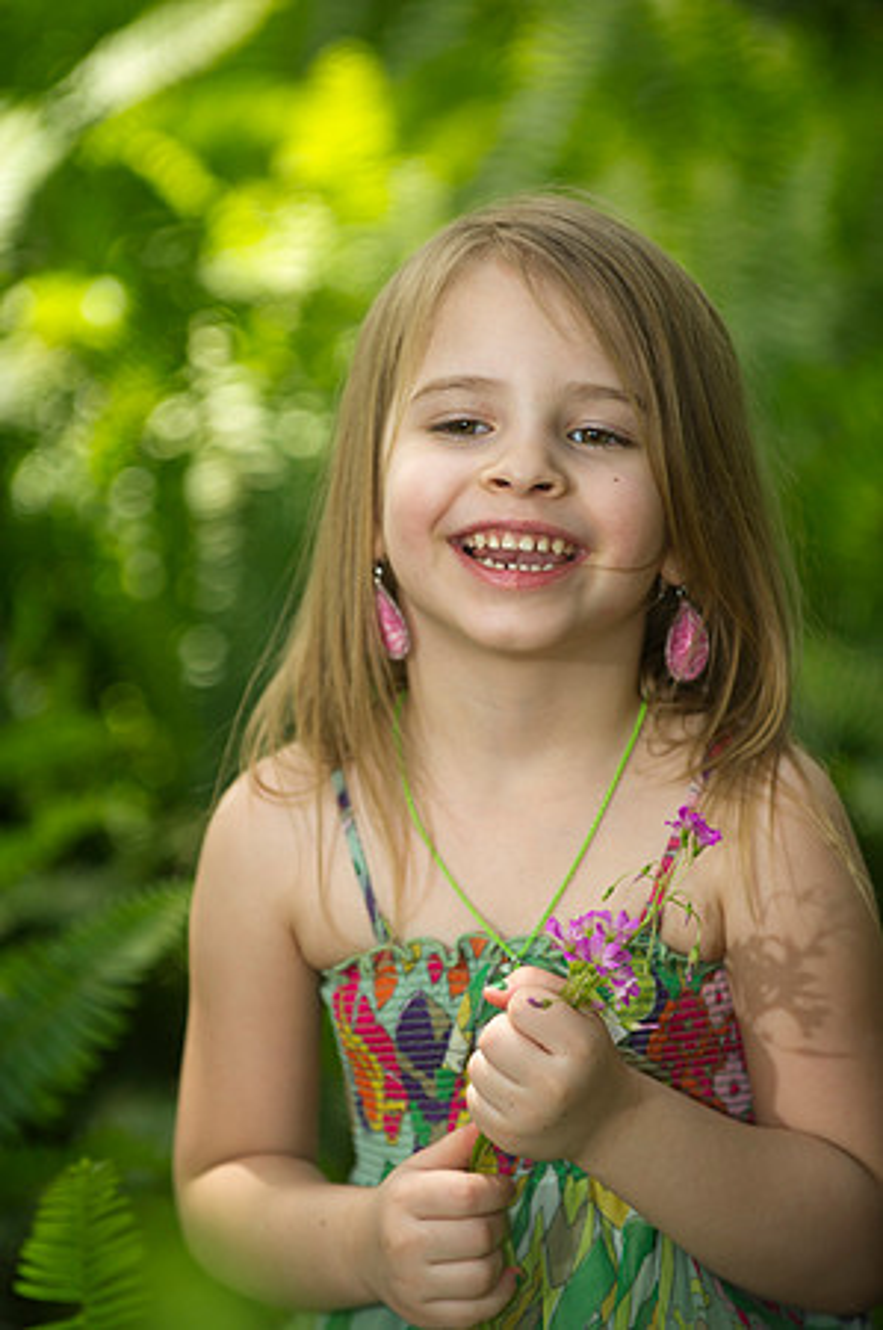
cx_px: 442
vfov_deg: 11.4
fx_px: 6637
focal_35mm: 180
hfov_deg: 7.6
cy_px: 665
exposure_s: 1/200
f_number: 3.2
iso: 200
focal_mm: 180
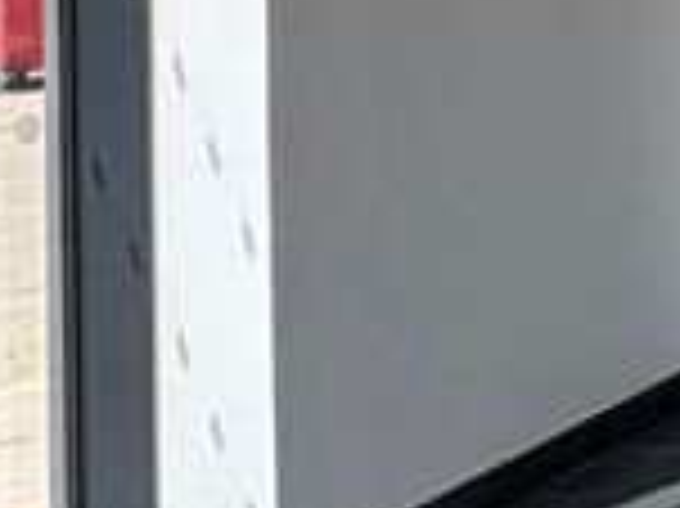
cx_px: 2040
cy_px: -178
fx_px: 2022
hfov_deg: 11.3
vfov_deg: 13.7
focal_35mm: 103
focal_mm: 2.22
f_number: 2.2
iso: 50
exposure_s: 1/99
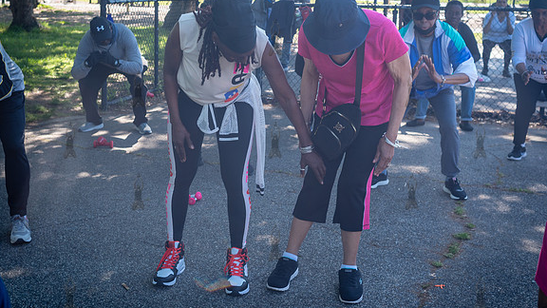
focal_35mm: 49
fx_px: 711
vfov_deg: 24.4
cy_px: 114
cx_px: 233
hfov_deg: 42.0
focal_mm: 35
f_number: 4.5
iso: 200
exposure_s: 1/200
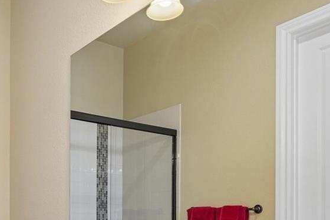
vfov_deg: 30.6
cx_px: 62
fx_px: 367
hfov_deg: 45.8
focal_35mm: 40
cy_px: 228
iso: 400
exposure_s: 1/15
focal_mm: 14
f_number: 8
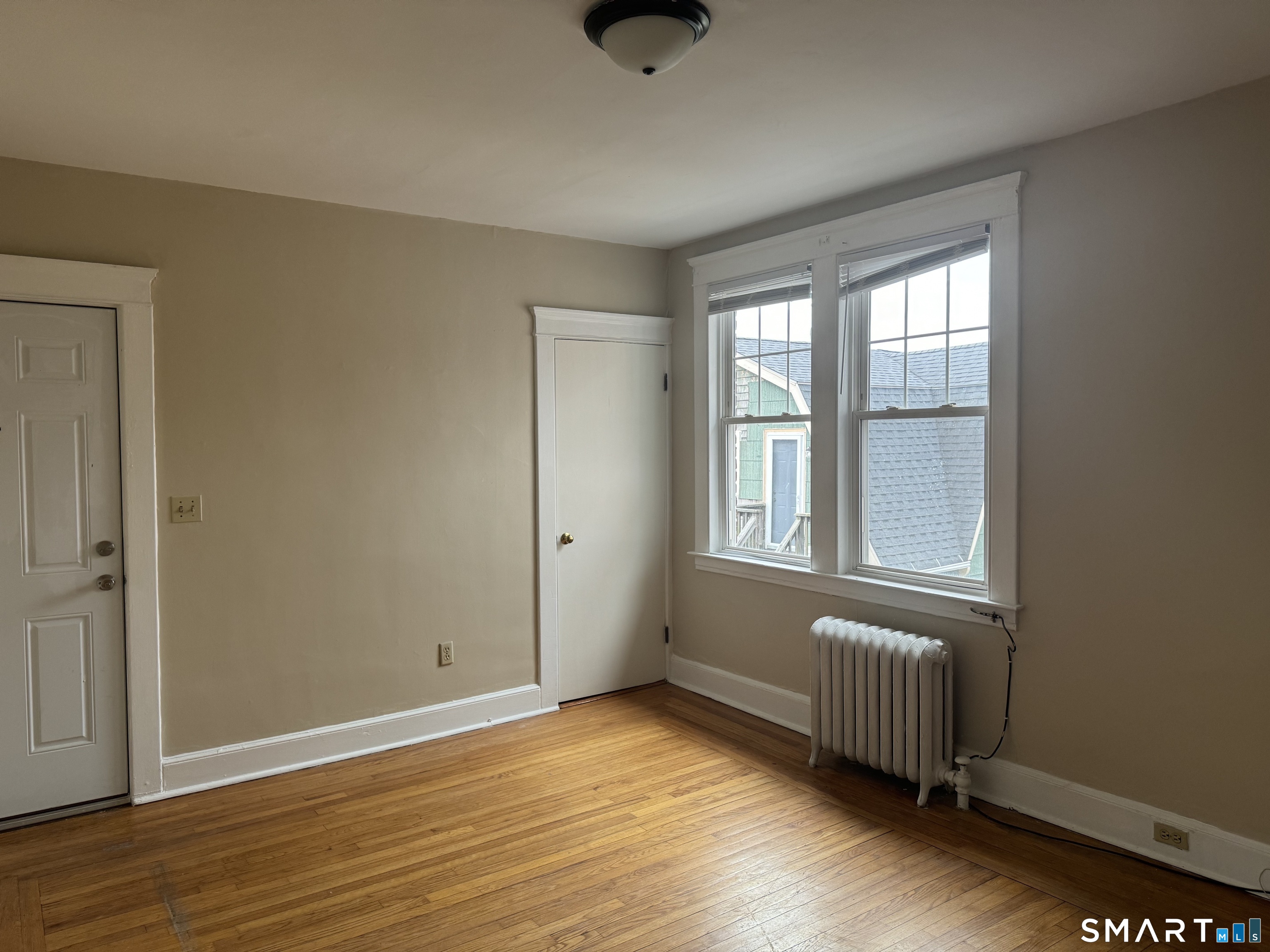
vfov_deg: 56.8
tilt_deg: -1.9
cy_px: 476
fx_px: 881
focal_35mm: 24
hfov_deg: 71.6
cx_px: 635
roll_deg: +0.2
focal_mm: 6.86
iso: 160
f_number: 1.78
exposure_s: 1/120
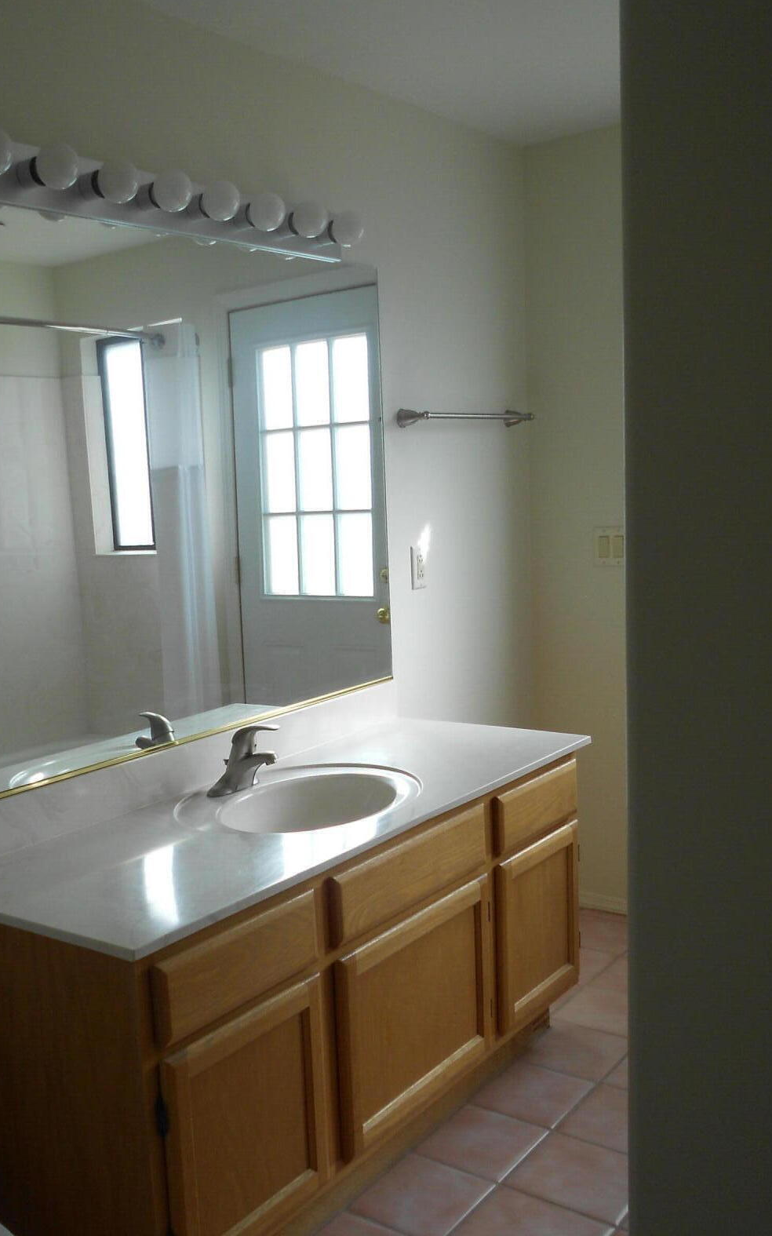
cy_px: 677
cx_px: 215
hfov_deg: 35.6
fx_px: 1179
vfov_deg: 55.2
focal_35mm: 35
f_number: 3.2
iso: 80
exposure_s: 1/160
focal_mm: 4.6
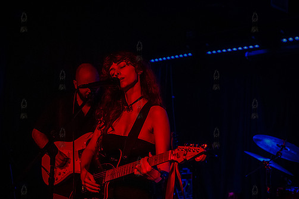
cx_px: 139
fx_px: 424
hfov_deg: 38.9
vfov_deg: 26.5
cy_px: 108
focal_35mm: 51
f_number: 3.2
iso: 16000
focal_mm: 44
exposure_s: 1/320
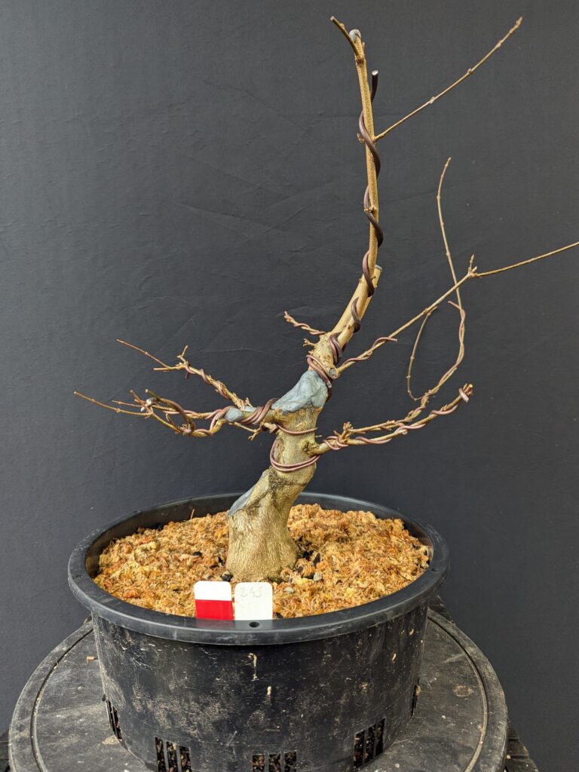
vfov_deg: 71.6
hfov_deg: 56.8
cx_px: 290
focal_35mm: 24
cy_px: 386
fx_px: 535
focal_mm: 6.81
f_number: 1.85
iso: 96
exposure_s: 1/50
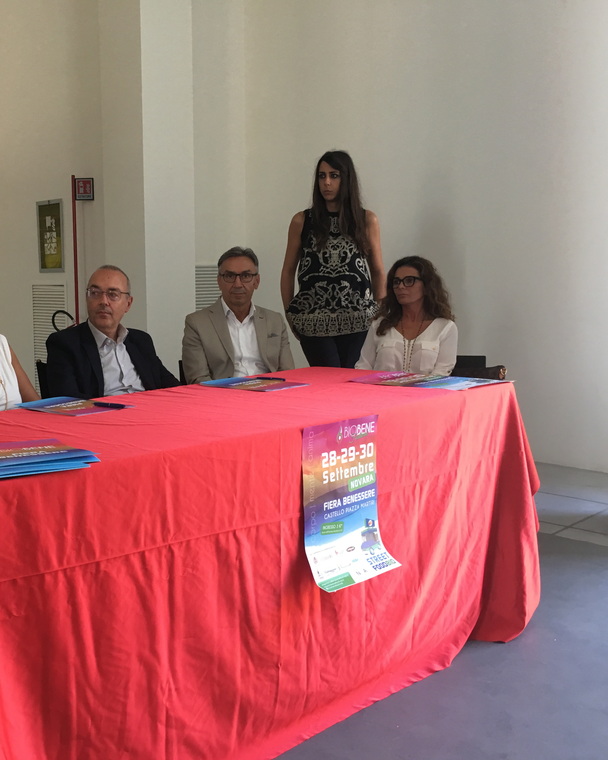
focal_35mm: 38
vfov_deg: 47.9
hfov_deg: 38.4
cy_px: 381
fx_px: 855
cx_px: 172
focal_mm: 4.15
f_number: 2.2
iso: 50
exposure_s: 1/33
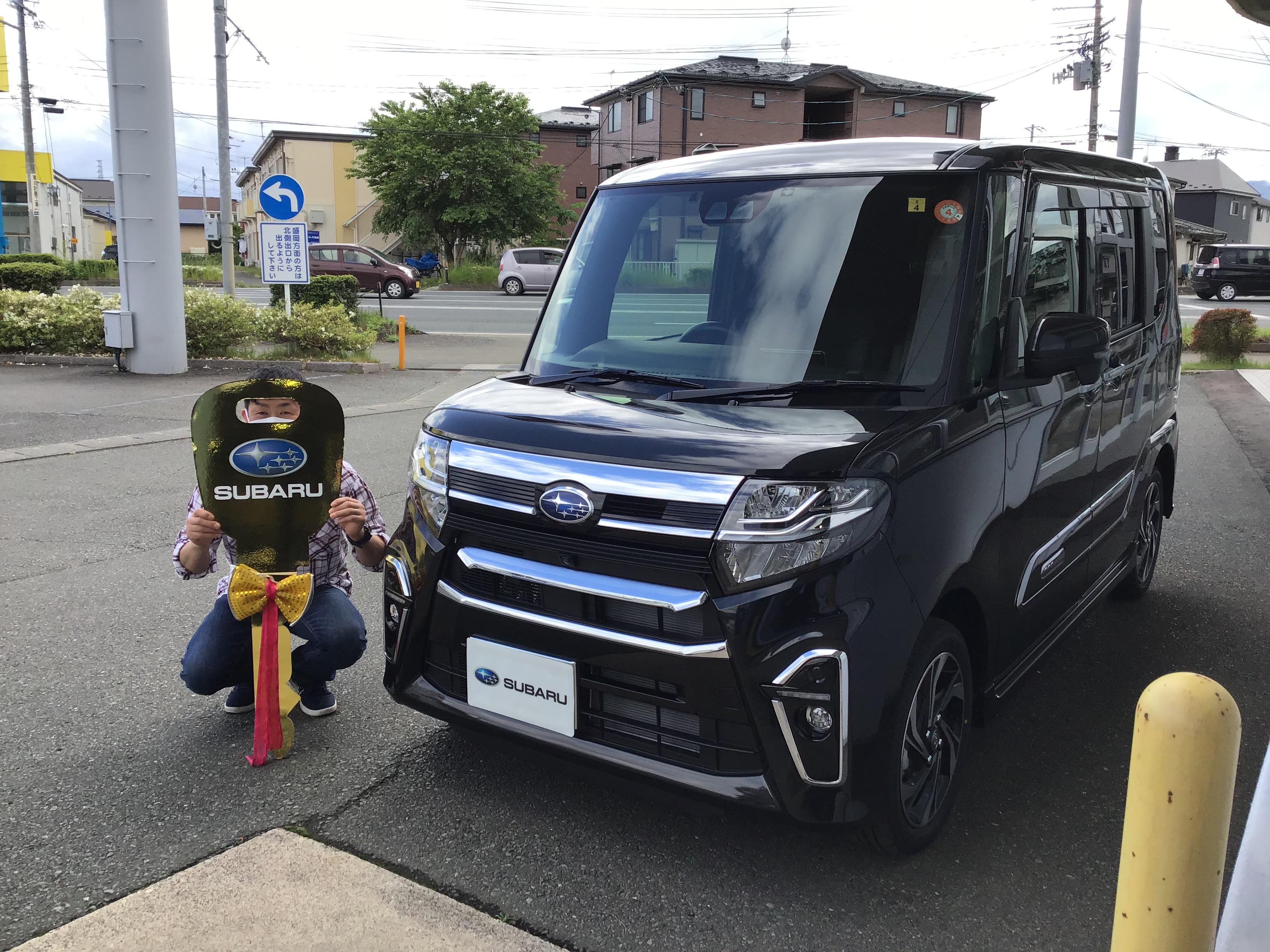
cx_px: 635
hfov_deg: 58.4
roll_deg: -1.4
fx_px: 1137
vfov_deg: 45.4
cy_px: 476
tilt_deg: -10.8
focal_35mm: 31
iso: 25
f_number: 2.4
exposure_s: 1/450
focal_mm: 3.3
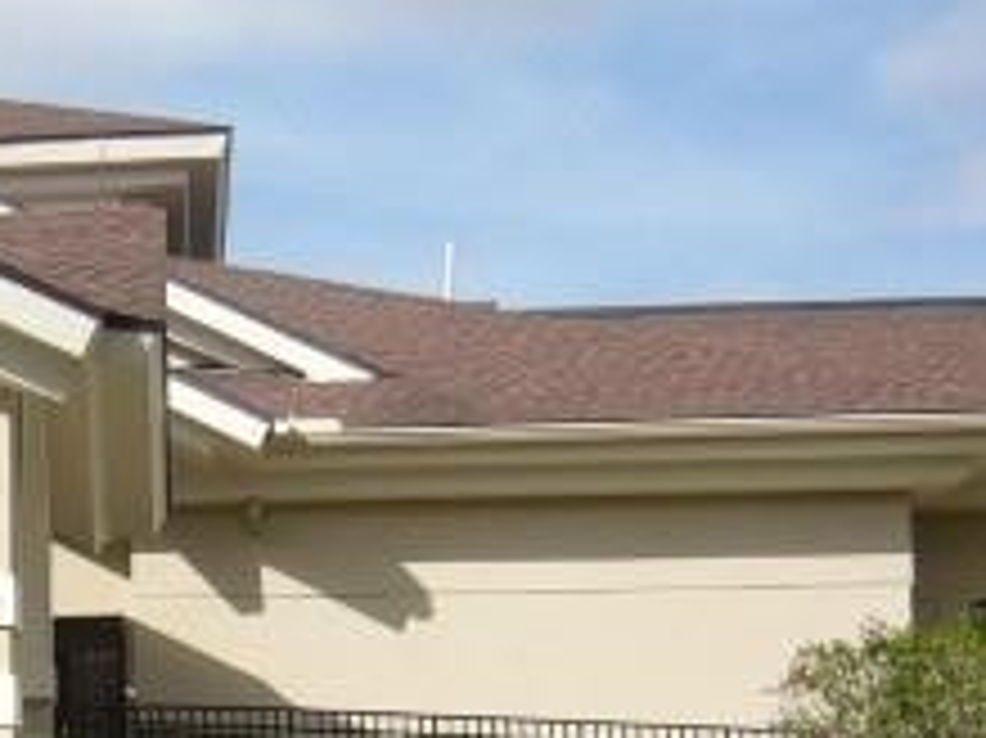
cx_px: -50
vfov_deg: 17.4
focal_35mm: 82
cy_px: 783
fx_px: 2334
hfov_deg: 22.7
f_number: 8
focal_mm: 4.6
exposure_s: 1/200
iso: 100
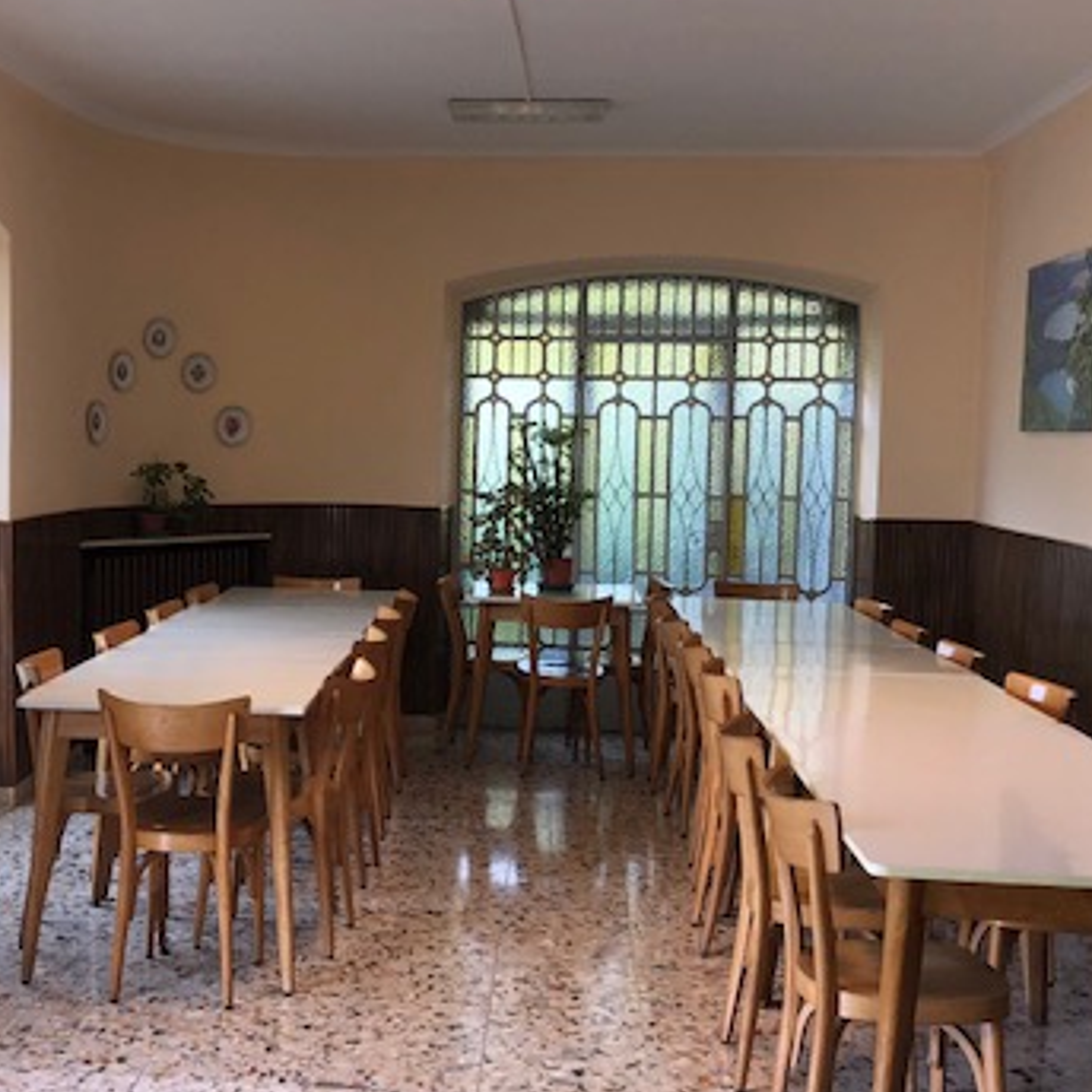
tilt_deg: -4.1
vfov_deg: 36.8
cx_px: 397
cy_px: 559
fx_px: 1642
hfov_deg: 36.5
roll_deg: -1.8
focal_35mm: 46
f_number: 1.8
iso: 64
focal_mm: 3.99
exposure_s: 1/100
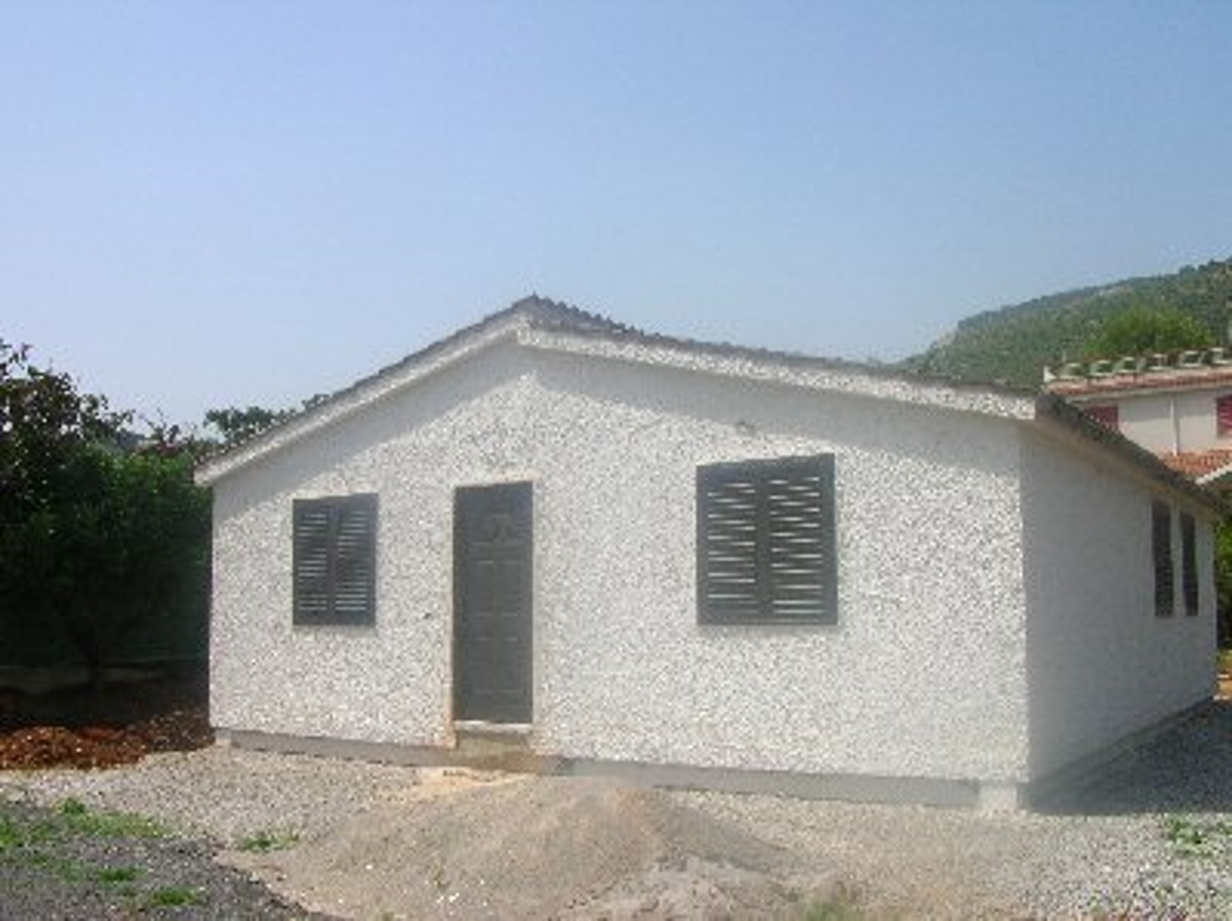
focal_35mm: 35
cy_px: 460
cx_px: 616
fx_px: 1244
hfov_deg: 52.7
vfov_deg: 40.6
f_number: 5.6
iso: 50
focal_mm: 5.8
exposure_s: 1/304
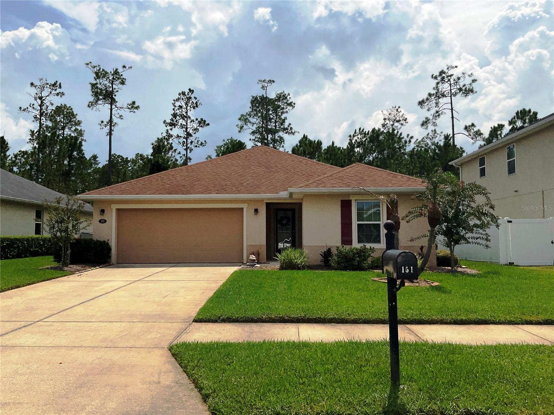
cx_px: 277
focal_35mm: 29
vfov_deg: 48.2
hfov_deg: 61.7
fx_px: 464
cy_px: 208
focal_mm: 3
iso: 16
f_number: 1.8
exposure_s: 1/4065
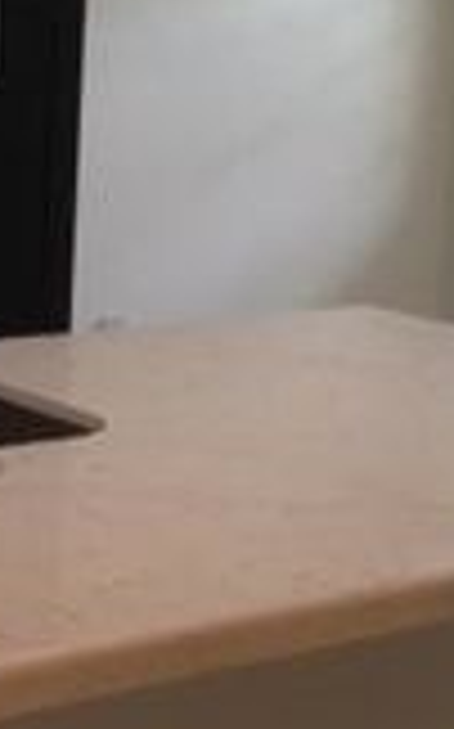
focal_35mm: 108
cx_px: 49
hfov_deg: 12.0
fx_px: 2142
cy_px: 290
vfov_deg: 19.3
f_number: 2.4
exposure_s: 1/40
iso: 50
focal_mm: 4.12
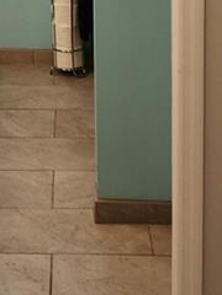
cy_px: -81
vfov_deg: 16.3
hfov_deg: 12.7
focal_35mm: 115
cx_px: -17
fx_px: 983
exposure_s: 1/120
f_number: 1.8
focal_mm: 6.4
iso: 80
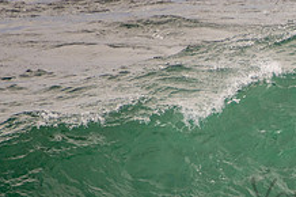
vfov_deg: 0.9
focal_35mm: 1596
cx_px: 391
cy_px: 187
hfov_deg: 1.3
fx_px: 13112
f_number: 5.6
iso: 450
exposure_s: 1/800
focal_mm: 400
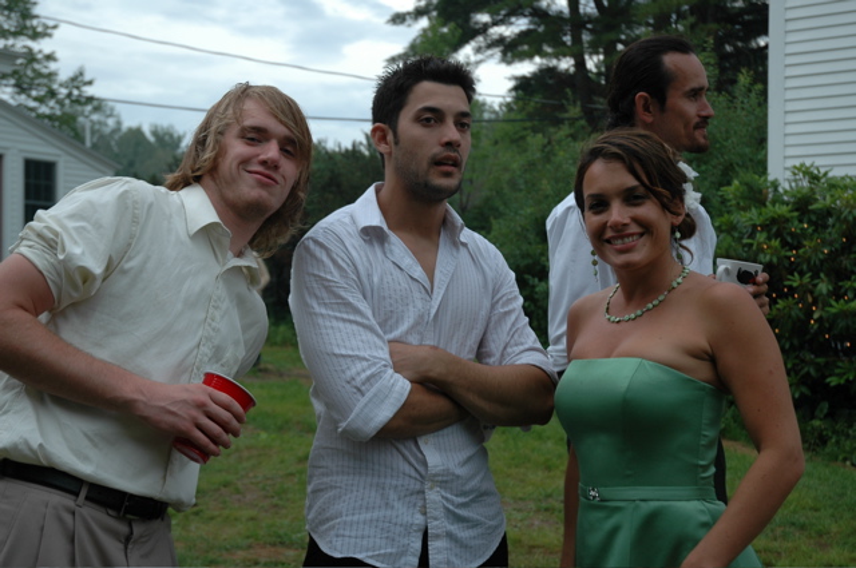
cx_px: 428
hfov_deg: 35.1
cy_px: 284
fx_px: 1354
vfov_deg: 23.7
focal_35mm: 57
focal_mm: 38
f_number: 5
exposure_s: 1/100
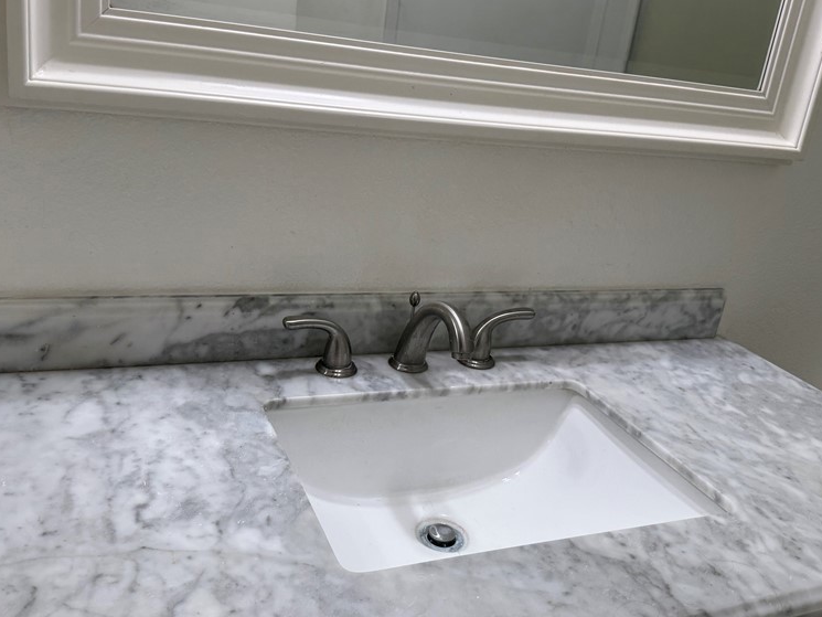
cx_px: 414
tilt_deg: -19.3
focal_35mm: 33
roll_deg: -8.6
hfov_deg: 55.3
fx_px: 784
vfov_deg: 43.0
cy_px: 299
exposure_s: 1/120
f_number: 1.78
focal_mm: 6.76
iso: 80
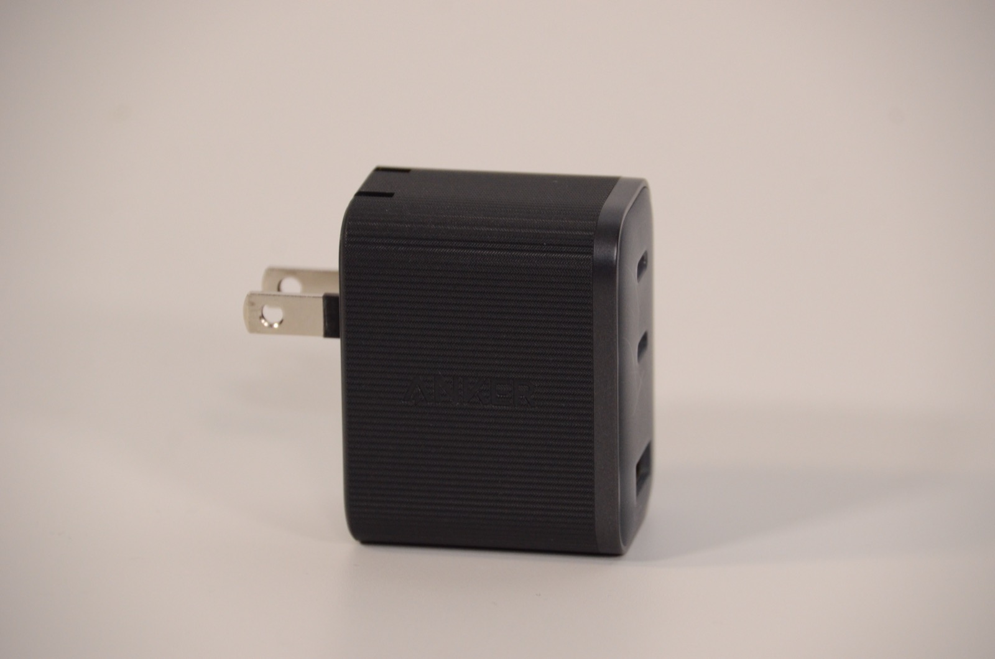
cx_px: 498
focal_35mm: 450
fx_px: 12409
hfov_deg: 4.6
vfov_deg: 3.0
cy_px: 330
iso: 1600
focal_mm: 300
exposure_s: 1/100
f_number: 6.3
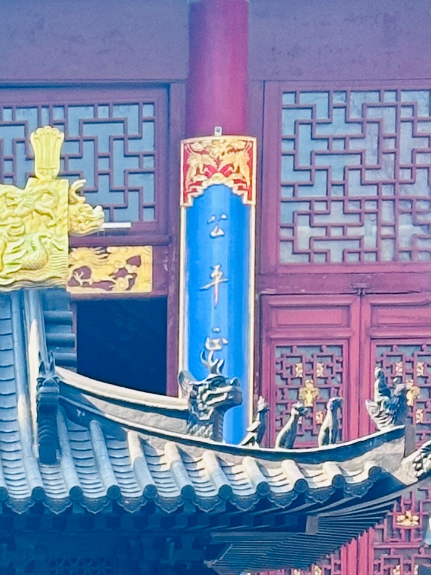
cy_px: 1054
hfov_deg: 7.3
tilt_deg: -3.5
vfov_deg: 9.4
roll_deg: +0.3
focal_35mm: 200
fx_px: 3320
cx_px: -175
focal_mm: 6.86
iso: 64
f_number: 1.78
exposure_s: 1/250
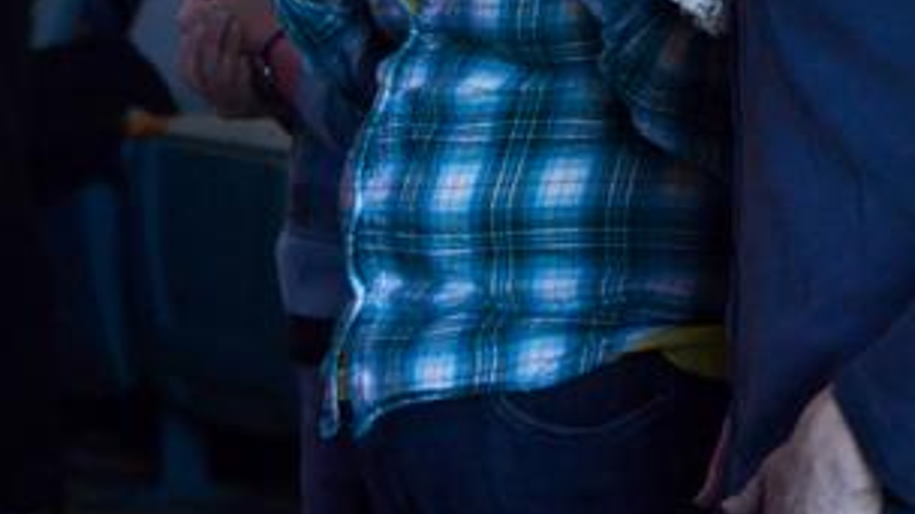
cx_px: 412
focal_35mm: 231
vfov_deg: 5.2
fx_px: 5605
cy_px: -215
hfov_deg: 9.3
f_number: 5.6
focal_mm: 66
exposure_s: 1/200
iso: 2500
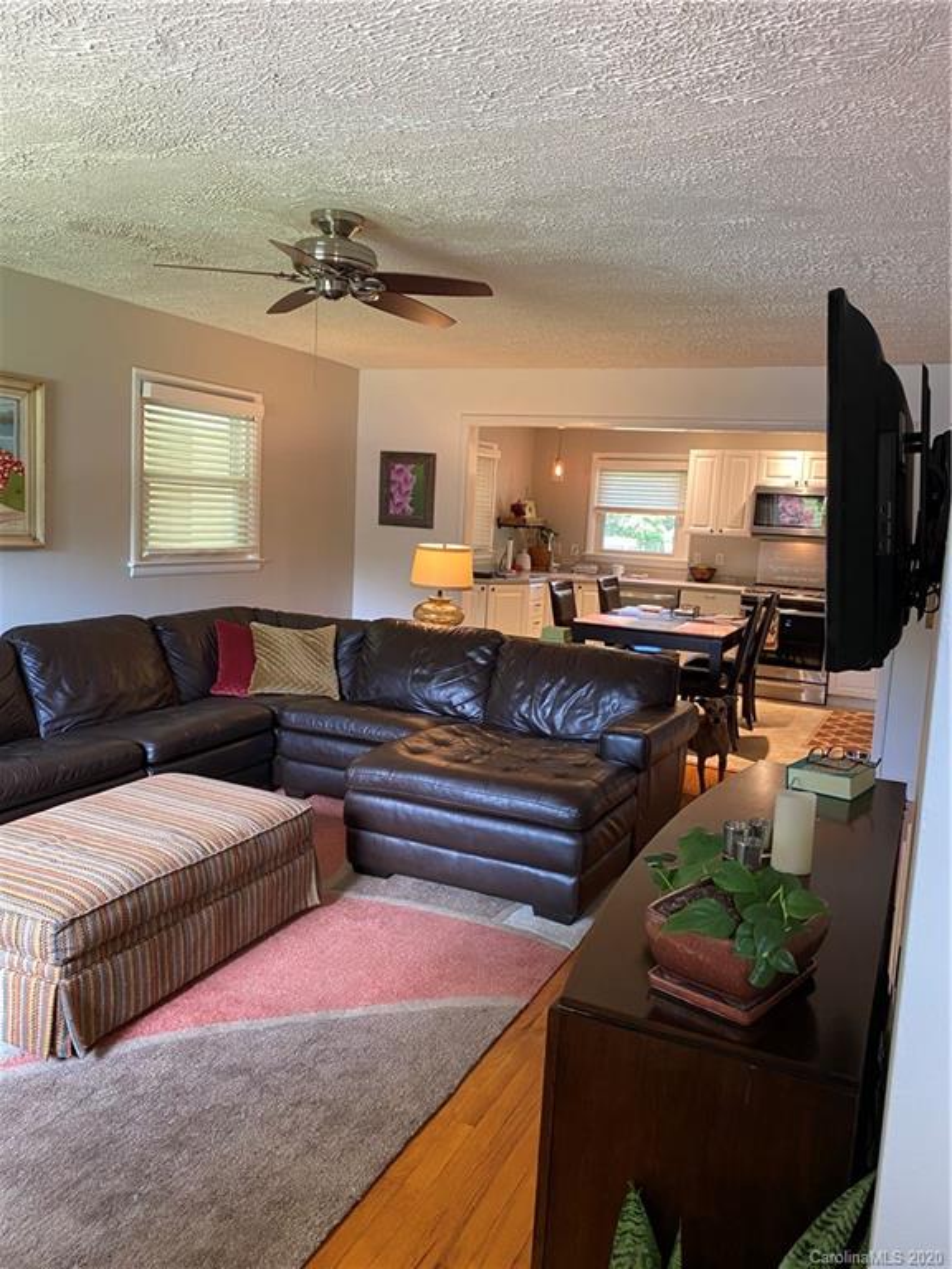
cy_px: 634
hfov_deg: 53.1
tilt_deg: -7.7
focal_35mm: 26
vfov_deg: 67.3
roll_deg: -1.9
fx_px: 953
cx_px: 476
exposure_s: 1/60
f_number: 1.8
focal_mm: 4.25
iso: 200
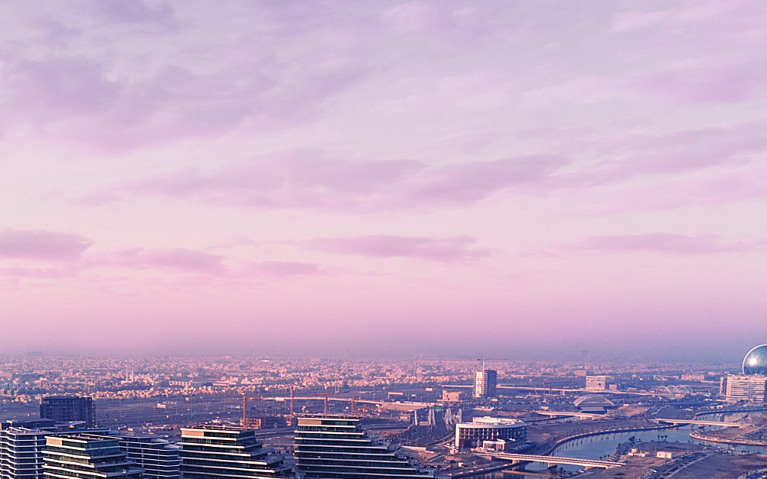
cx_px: 302
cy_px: 457
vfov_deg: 27.8
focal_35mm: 44
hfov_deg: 45.0
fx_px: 920
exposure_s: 1/640
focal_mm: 4.7
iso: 100
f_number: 2.2
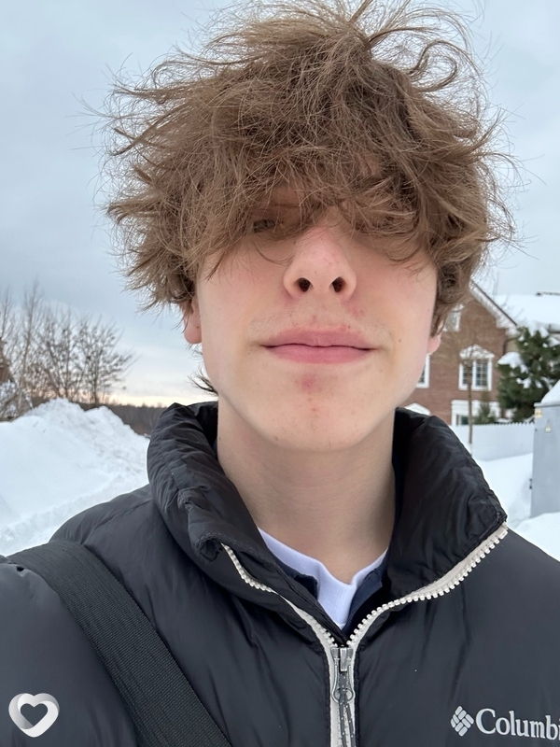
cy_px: 374
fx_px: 647
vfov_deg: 60.0
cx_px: 280
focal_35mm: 30
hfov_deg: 46.8
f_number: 1.9
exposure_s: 1/304
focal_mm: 2.69
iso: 25
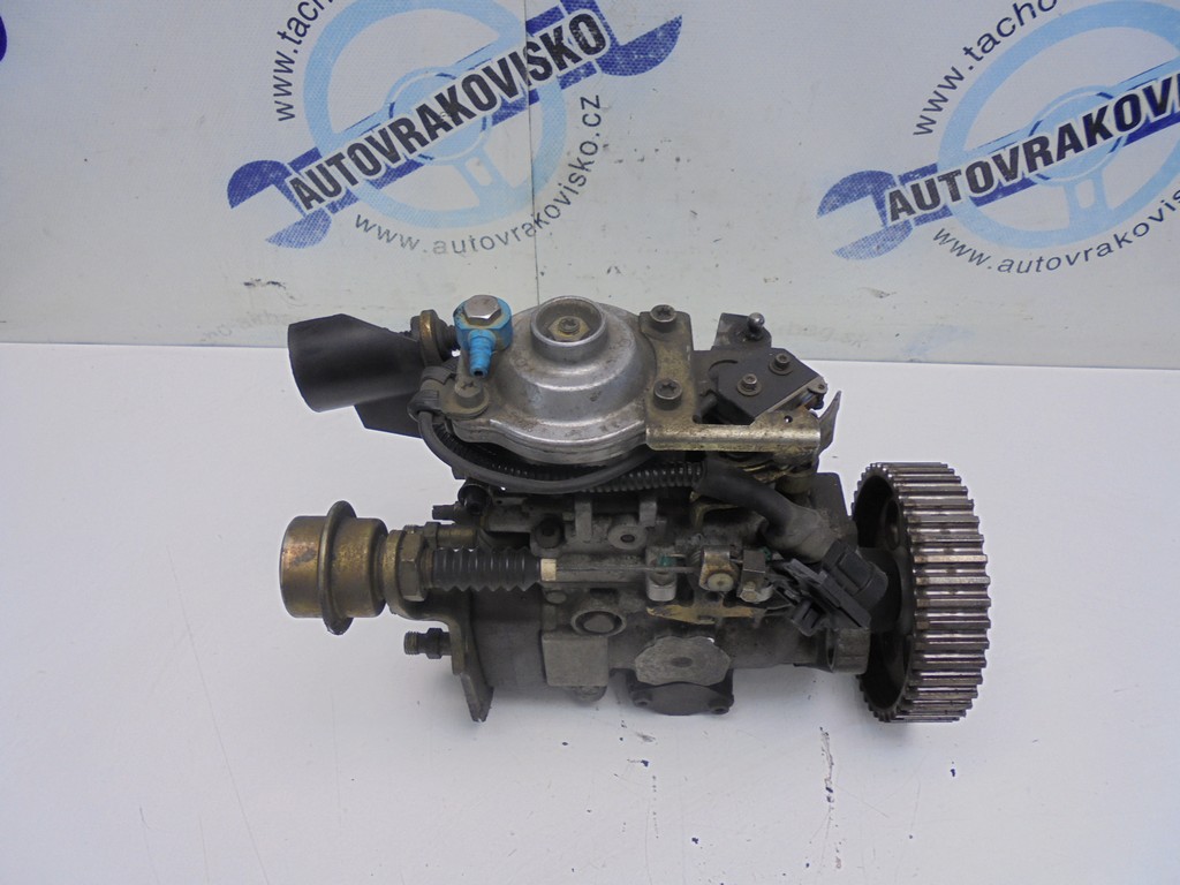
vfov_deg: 53.1
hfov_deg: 67.3
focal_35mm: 26
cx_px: 590
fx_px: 886
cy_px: 442
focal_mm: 4.6
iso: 100
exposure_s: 1/40
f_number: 3.5
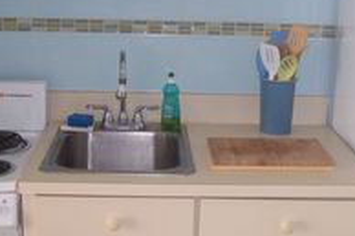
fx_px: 700
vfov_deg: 19.2
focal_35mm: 71
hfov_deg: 28.5
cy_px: 108
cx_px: 161
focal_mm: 6
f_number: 2.7
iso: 140
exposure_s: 1/64
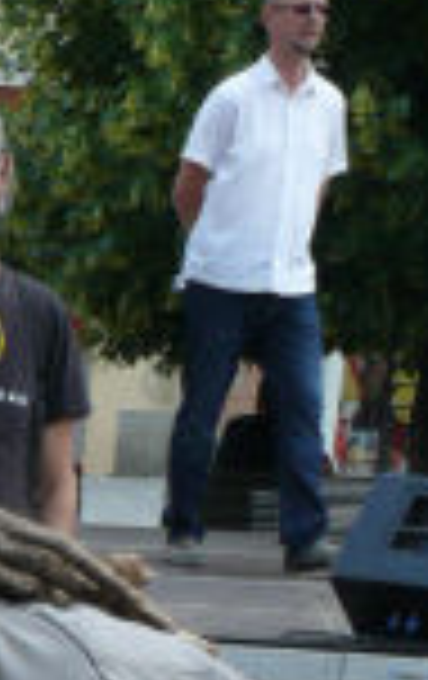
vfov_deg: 12.8
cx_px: -581
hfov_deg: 8.3
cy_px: 1247
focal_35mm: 147
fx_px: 2730
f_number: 5.6
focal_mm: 7.4
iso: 100
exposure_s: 1/250
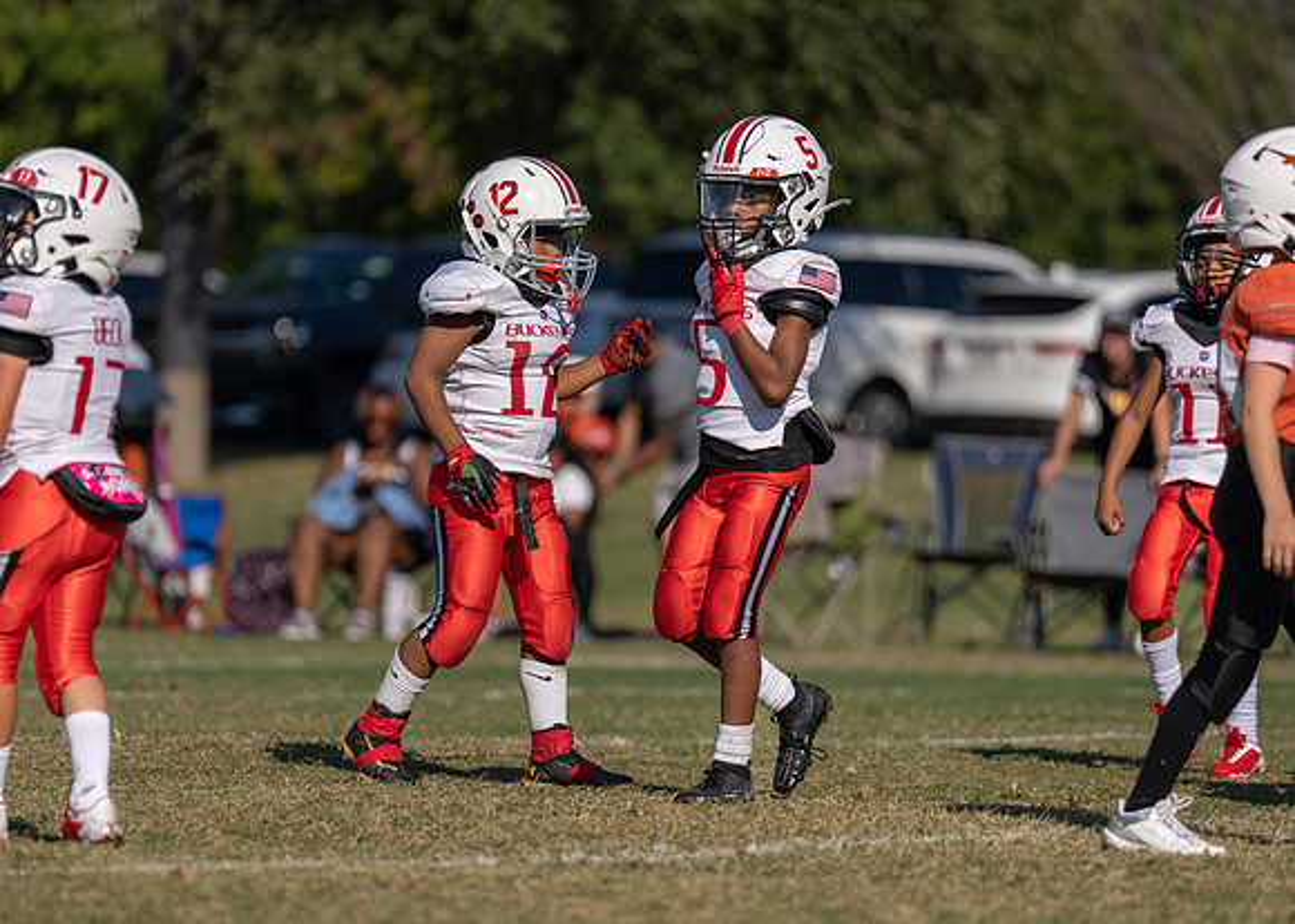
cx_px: 605
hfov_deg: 7.0
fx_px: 10565
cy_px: 525
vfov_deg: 5.0
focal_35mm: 287
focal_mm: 200
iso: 125
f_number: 2.8
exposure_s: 1/4000
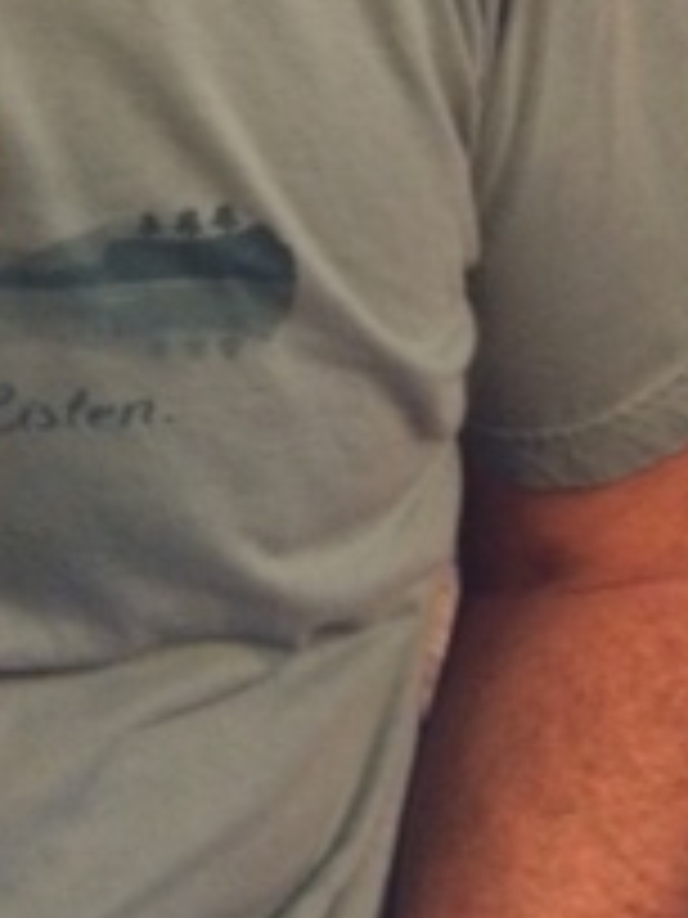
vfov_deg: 18.7
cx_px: -328
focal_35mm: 94
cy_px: -410
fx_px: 2491
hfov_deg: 14.7
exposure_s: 1/20
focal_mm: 4.12
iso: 320
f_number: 2.2
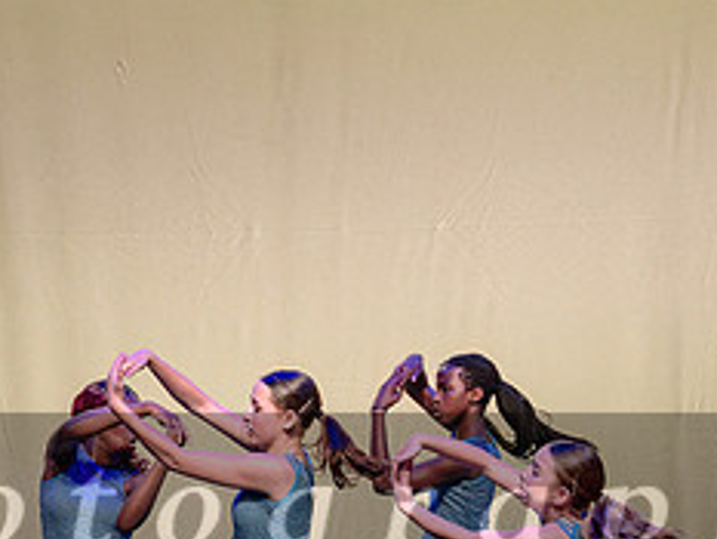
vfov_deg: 5.1
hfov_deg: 6.8
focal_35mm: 292
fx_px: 6051
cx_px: 266
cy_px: 452
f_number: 2.8
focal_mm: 105
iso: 1250
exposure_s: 1/500
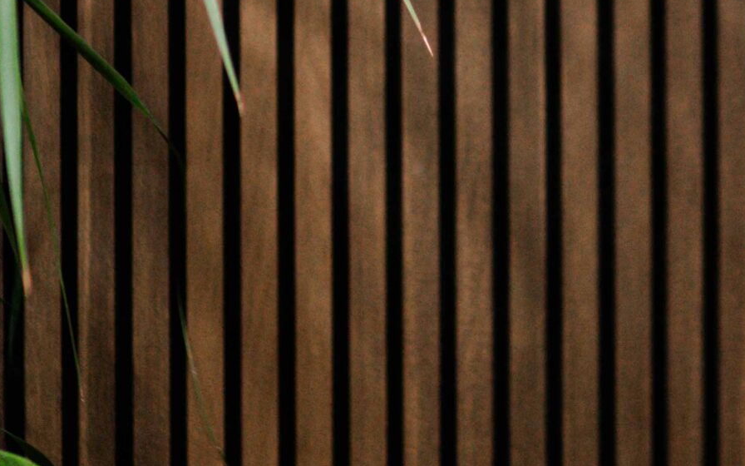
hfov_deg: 15.9
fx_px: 2660
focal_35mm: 131
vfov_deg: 9.8
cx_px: 340
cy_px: -126
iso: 400
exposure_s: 1/250
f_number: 1.4
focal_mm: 30
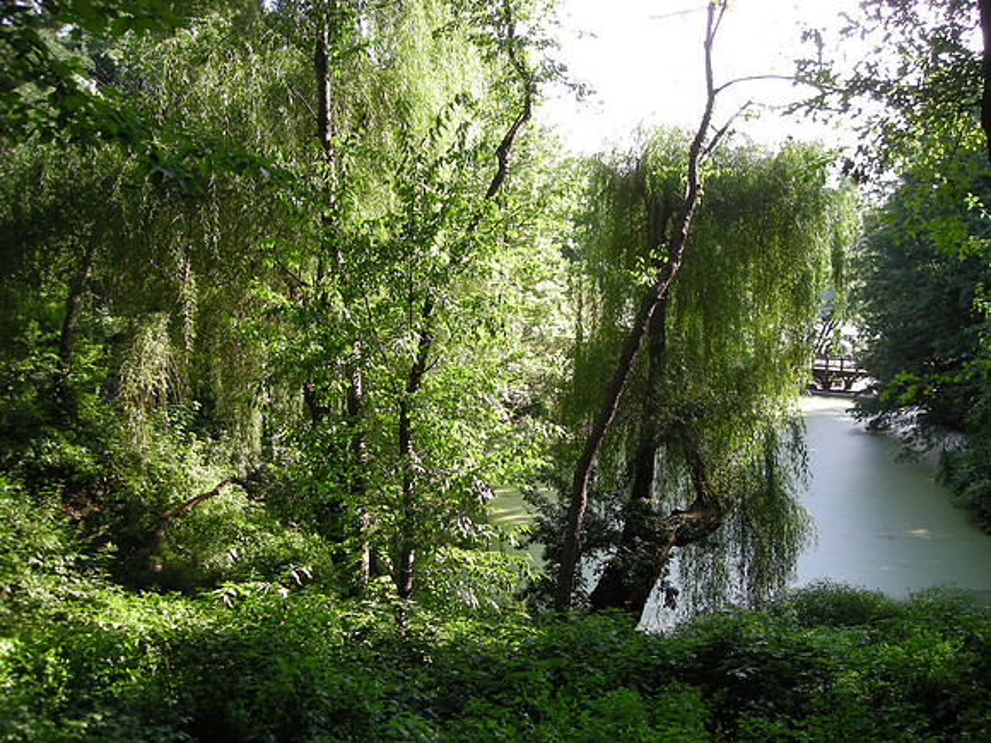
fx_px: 1002
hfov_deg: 52.6
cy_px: 372
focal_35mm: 35
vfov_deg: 40.7
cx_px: 496
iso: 50
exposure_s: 1/113
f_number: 2.8
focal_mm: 5.7
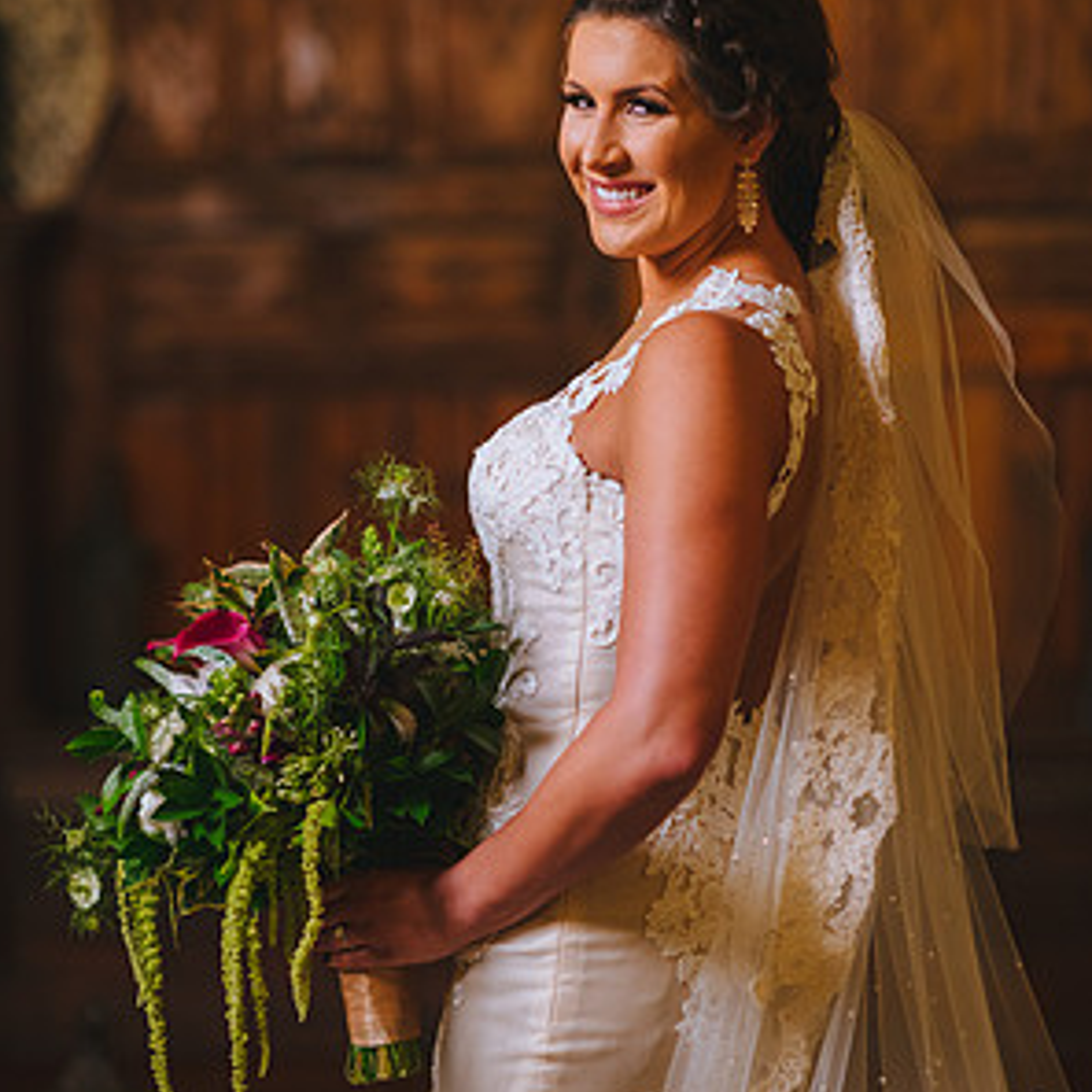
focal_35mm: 110
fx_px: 3926
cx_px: 550
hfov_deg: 15.8
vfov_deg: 15.8
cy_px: 524
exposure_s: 1/60
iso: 400
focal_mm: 85
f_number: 2
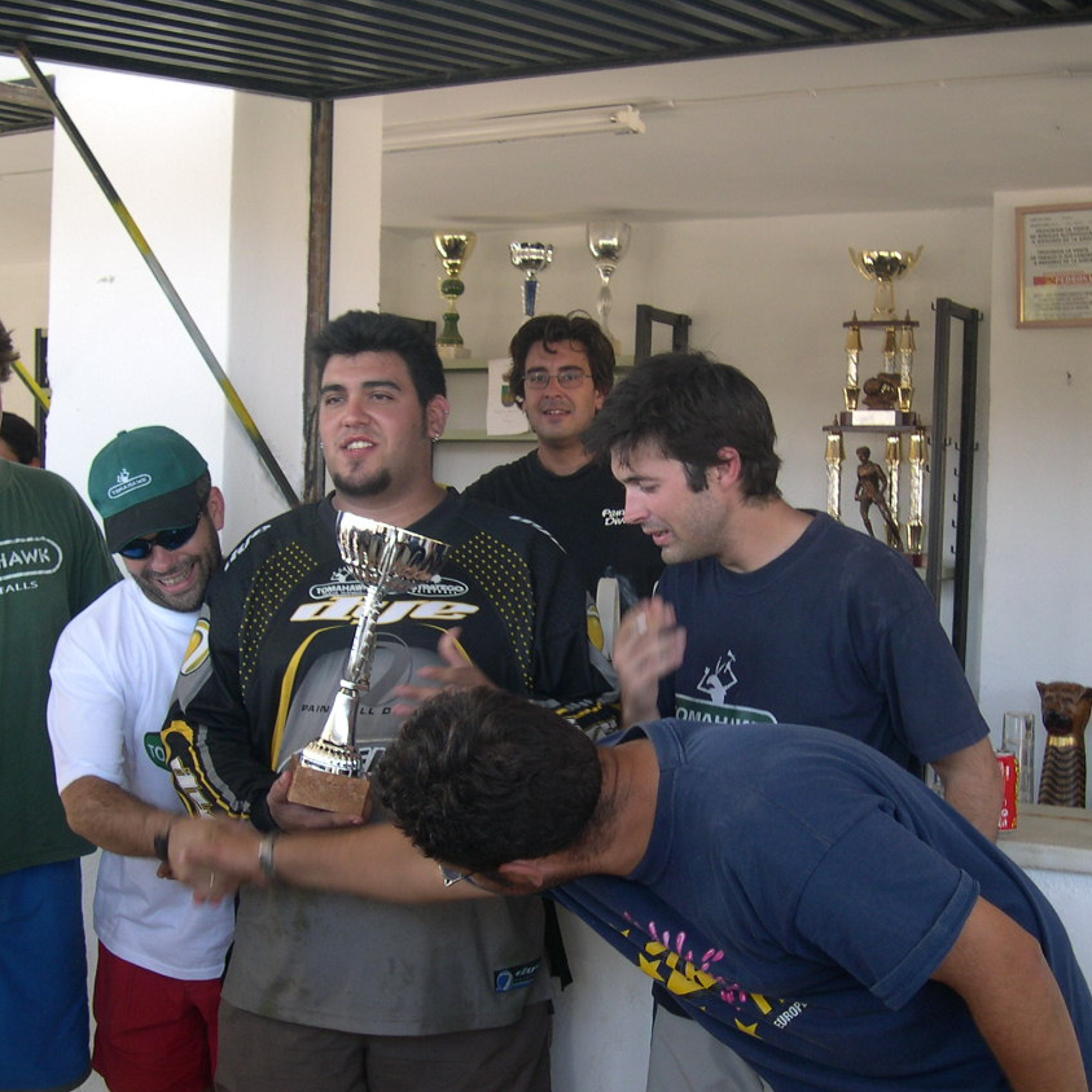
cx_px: 610
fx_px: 1820
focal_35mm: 51
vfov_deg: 33.4
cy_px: 614
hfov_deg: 33.4
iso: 100
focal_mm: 8
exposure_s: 1/75.1
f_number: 2.8
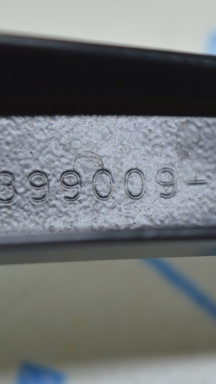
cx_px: 140
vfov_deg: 14.6
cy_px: 174
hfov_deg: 8.3
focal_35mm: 147
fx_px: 1494
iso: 400
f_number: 5.6
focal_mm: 55
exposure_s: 1/40
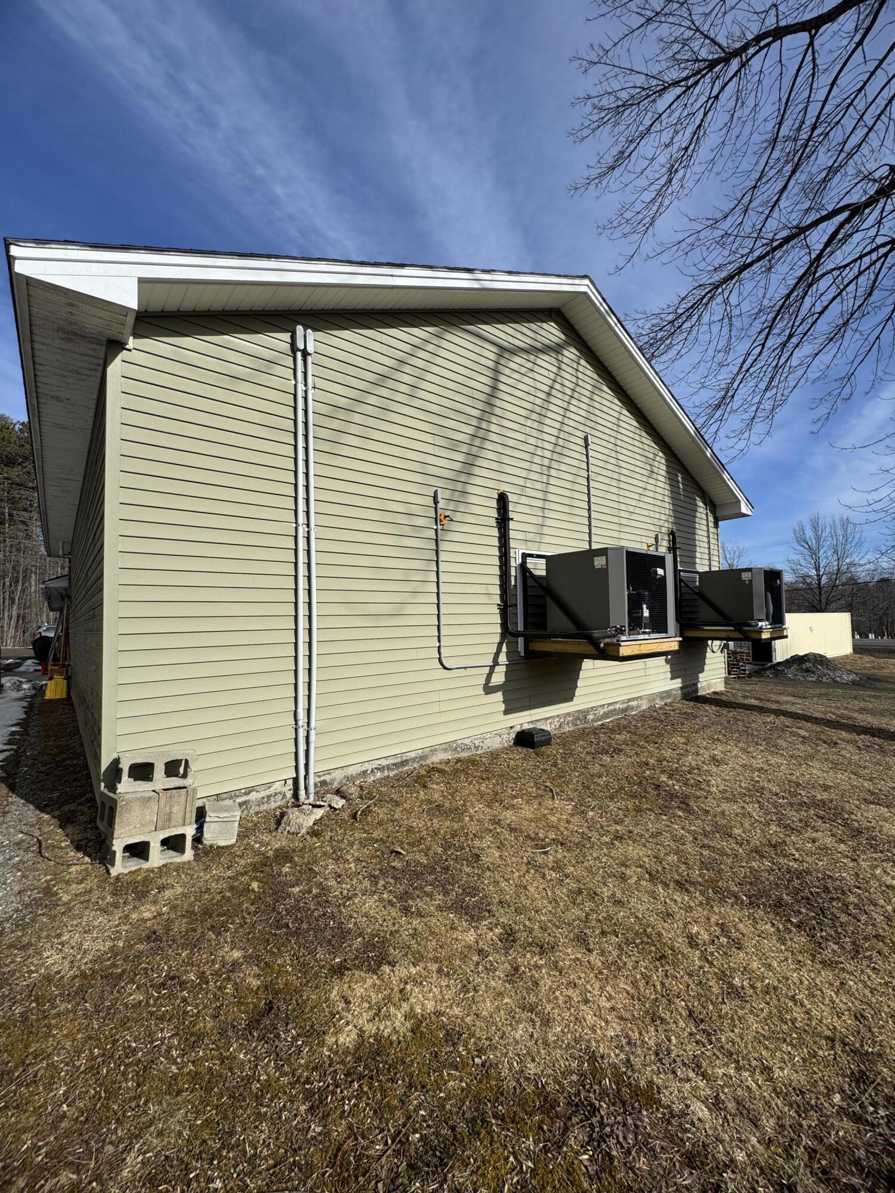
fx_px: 483
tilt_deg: +2.8
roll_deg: +1.3
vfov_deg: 102.1
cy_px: 596
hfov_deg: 85.7
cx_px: 448
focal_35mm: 14
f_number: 2.2
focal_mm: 2.22
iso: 50
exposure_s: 1/2494
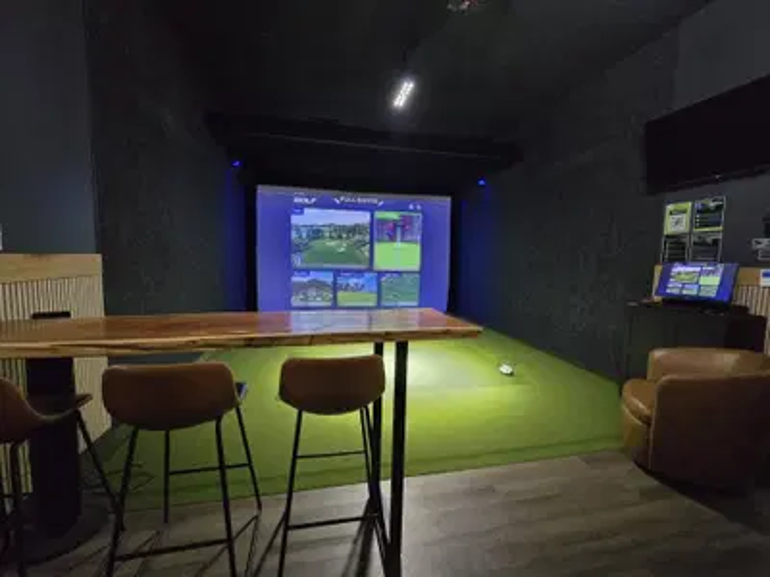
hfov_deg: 106.2
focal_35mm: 13
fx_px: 289
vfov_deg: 89.9
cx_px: 385
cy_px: 288
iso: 1250
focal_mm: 2.2
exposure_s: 1/60
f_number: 2.2
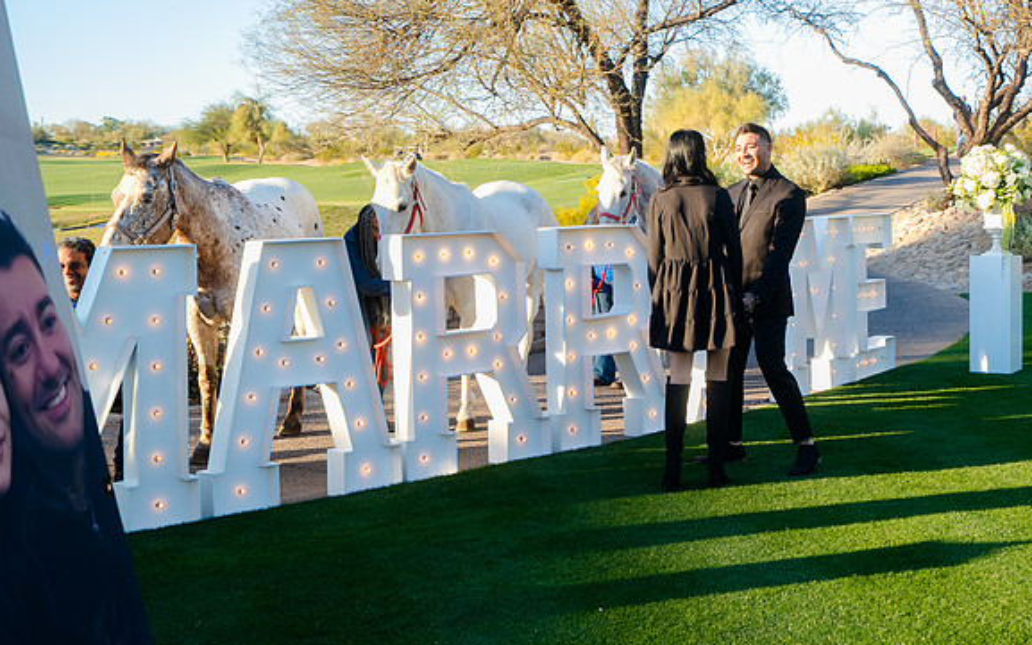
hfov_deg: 36.6
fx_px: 1519
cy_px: 227
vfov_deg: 23.9
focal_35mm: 54
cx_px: 779
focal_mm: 35
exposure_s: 1/125
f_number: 4
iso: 100
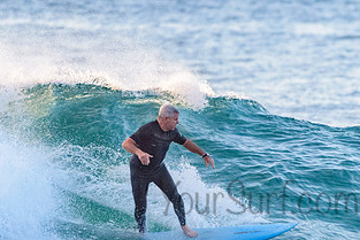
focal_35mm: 1135
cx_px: 234
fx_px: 11355
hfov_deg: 1.8
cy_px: 173
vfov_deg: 1.2
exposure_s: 1/2000
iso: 3200
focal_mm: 500
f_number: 5.6
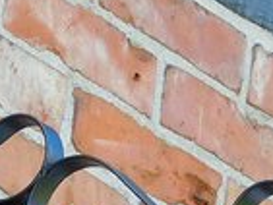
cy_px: 379
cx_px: 12
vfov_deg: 2.6
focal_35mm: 561
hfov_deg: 3.5
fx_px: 4428
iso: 125
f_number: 4.6
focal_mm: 17.6
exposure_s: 1/100
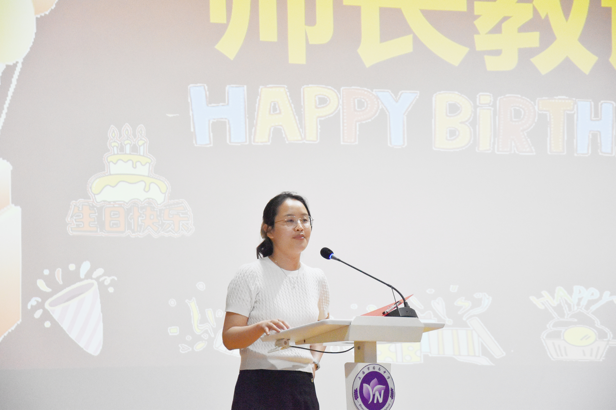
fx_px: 2181
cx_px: 308
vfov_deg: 10.8
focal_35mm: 128
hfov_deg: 16.1
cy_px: 205
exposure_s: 1/400
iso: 3200
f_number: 5.6
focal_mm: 85
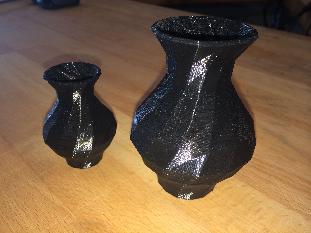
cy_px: 116
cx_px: 156
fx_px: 270
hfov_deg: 60.0
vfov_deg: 46.8
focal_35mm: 30
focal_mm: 4.12
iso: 32
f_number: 2.2
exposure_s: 1/62
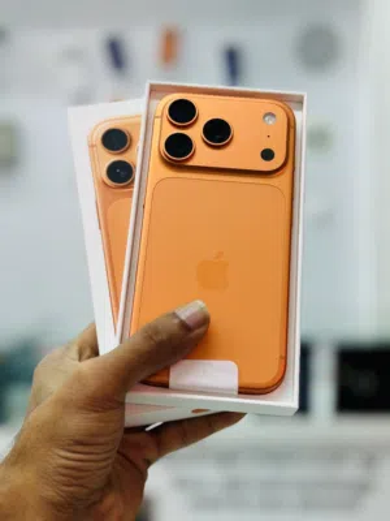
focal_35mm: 48
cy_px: 260
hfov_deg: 30.3
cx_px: 195
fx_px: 721
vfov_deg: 39.7
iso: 50
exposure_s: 1/218
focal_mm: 6.76
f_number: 1.78
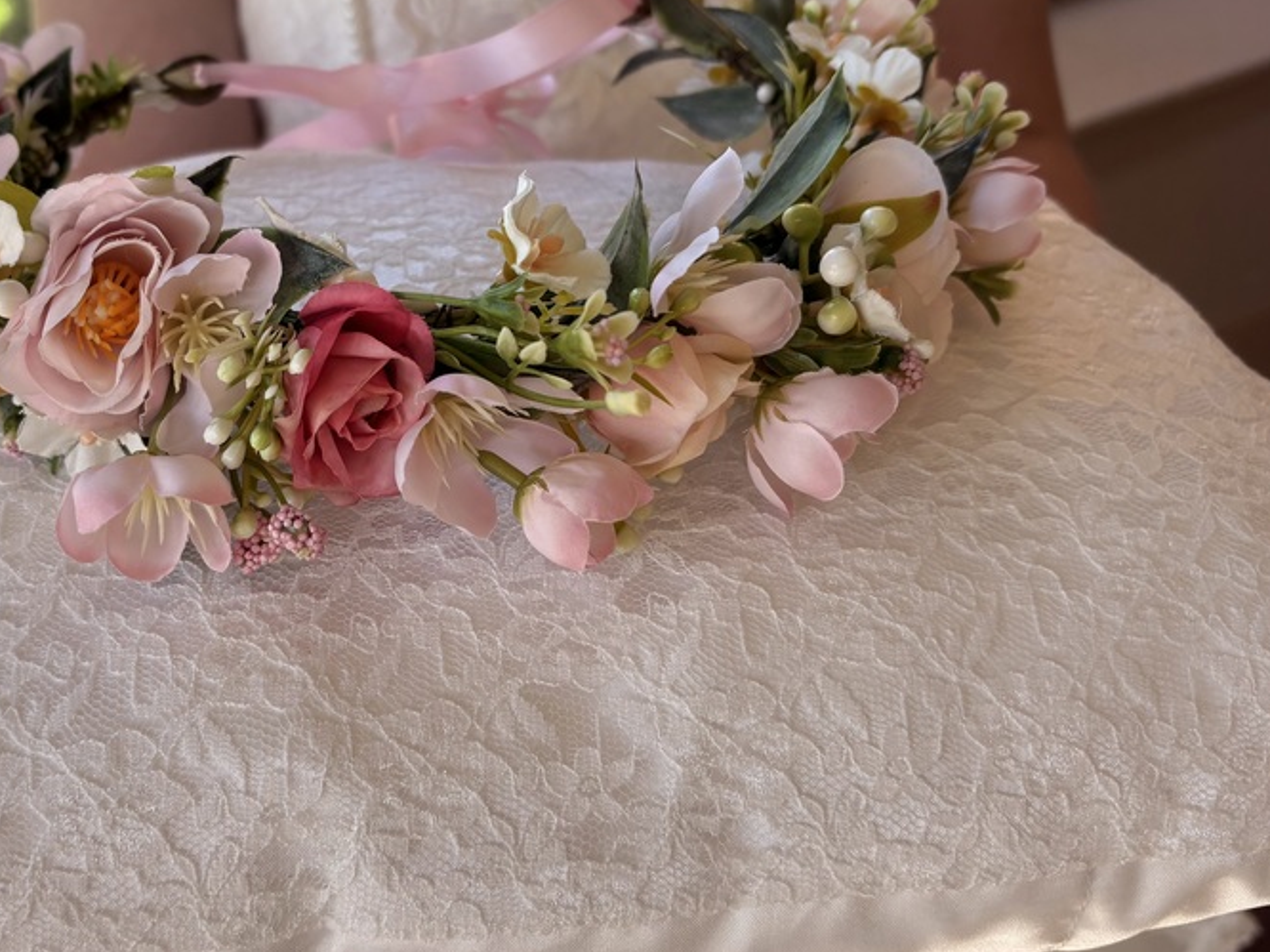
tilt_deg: -37.6
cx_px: 444
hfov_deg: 46.2
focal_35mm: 40
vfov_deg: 35.9
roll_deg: +1.9
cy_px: 441
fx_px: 1467
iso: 40
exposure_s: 1/248
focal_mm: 5.96
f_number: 1.6
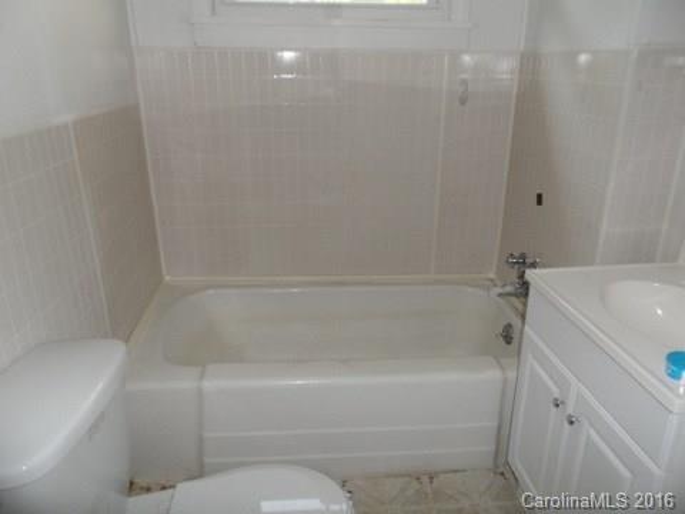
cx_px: 342
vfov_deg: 56.8
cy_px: 257
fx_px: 475
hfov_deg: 71.6
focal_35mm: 24
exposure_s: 1/30
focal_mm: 4
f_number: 3.2
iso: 100
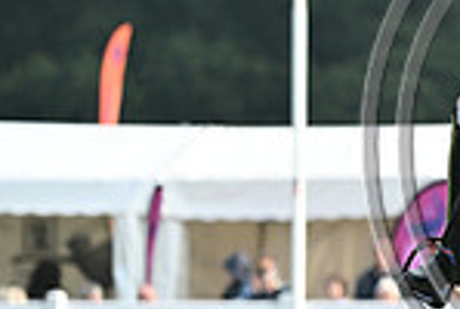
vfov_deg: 1.7
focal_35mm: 816
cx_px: 645
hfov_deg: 2.5
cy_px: 100
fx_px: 10447
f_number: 5
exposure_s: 1/1250
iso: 500
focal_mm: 210
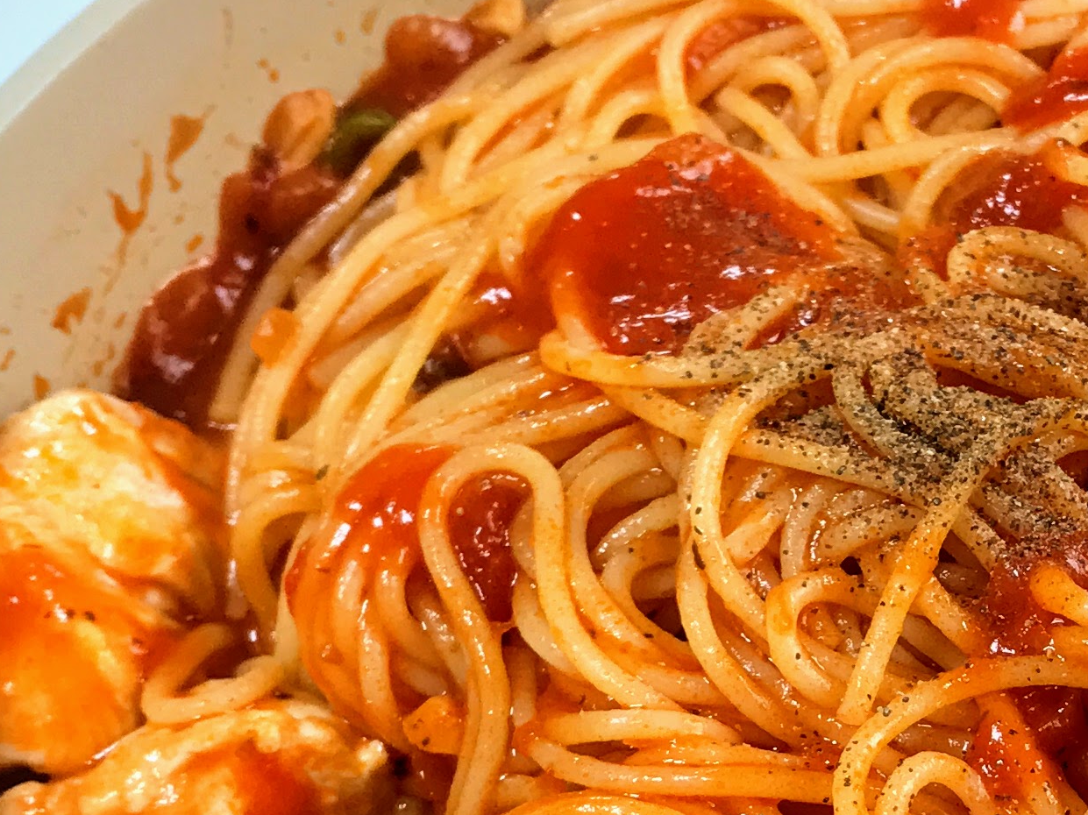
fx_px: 2859
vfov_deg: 15.9
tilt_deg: -57.7
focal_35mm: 91
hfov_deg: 21.0
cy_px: 845
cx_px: 1026
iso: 25
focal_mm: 3.99
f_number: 1.8
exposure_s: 1/30
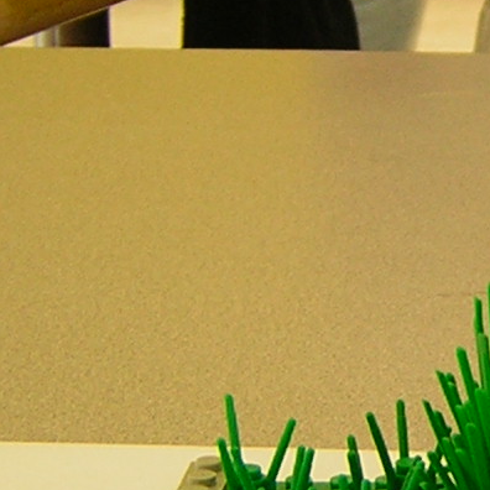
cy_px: 278
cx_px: 672
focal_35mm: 143
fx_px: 2290
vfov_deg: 12.2
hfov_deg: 11.8
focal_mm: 5.2
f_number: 2.7
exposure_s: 1/5.6
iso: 54
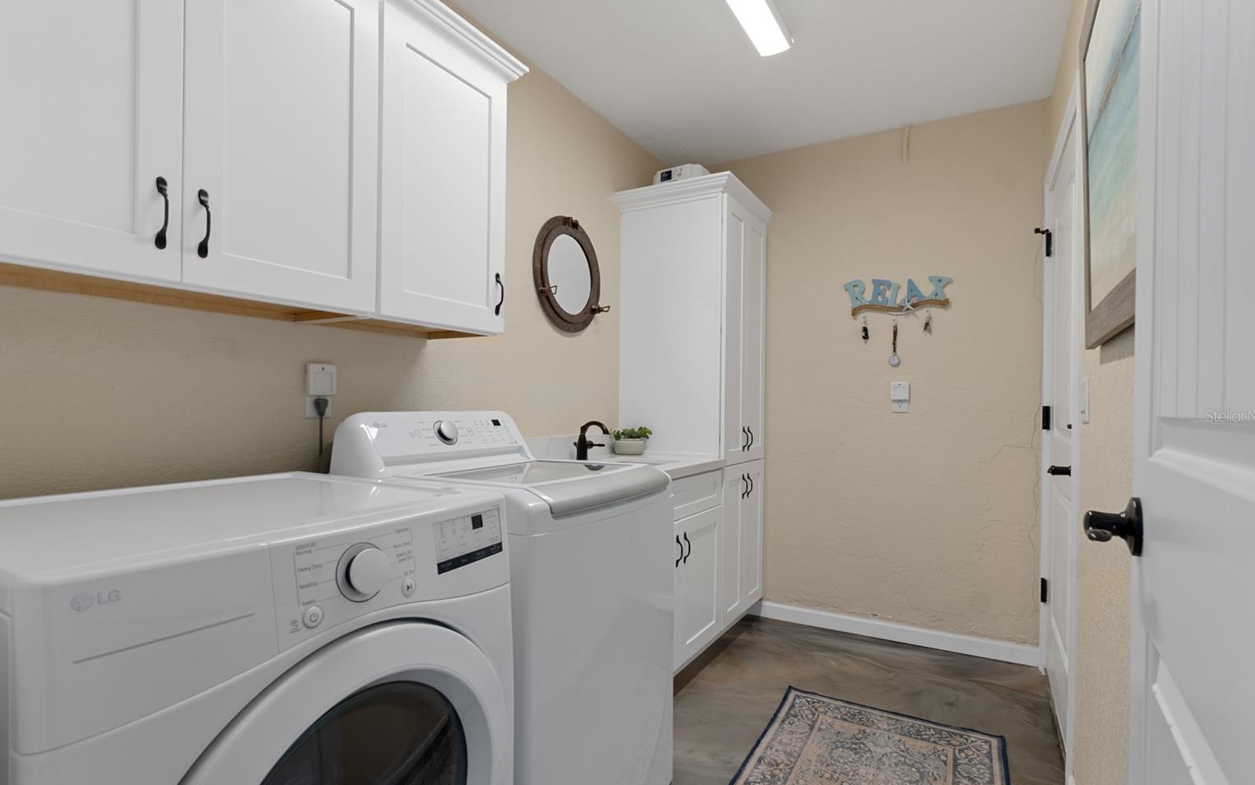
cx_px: 623
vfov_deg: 66.3
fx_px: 600
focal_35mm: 18
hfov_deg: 92.6
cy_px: 416
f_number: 8
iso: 250
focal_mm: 11
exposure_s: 1/5
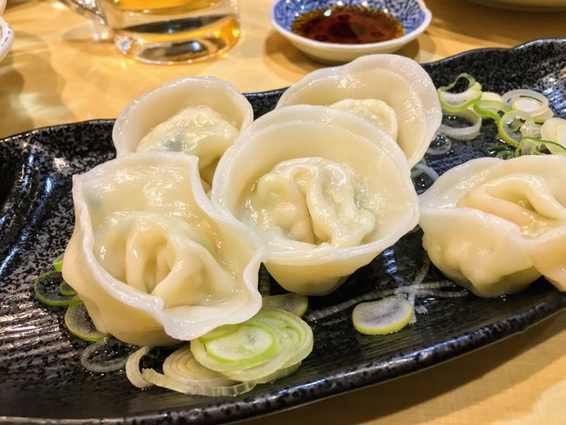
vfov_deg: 48.3
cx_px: 283
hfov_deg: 61.6
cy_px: 212
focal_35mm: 29
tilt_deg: -42.7
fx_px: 474
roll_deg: +2.0
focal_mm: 4.15
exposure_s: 1/30
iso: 100
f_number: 2.2
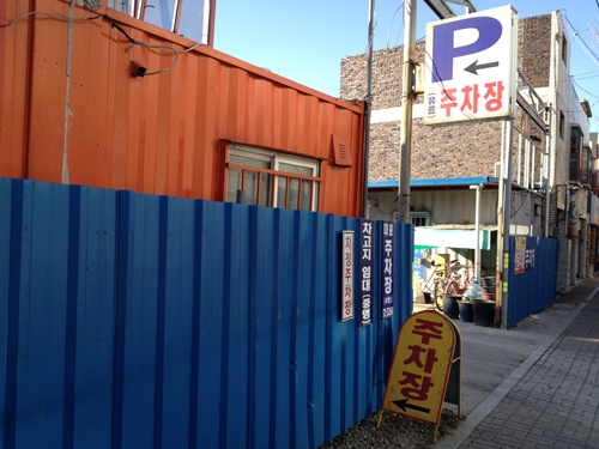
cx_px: 300
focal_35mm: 35
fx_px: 606
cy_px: 224
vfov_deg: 40.7
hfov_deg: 52.6
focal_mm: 4.28
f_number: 2.4
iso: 64
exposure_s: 1/536
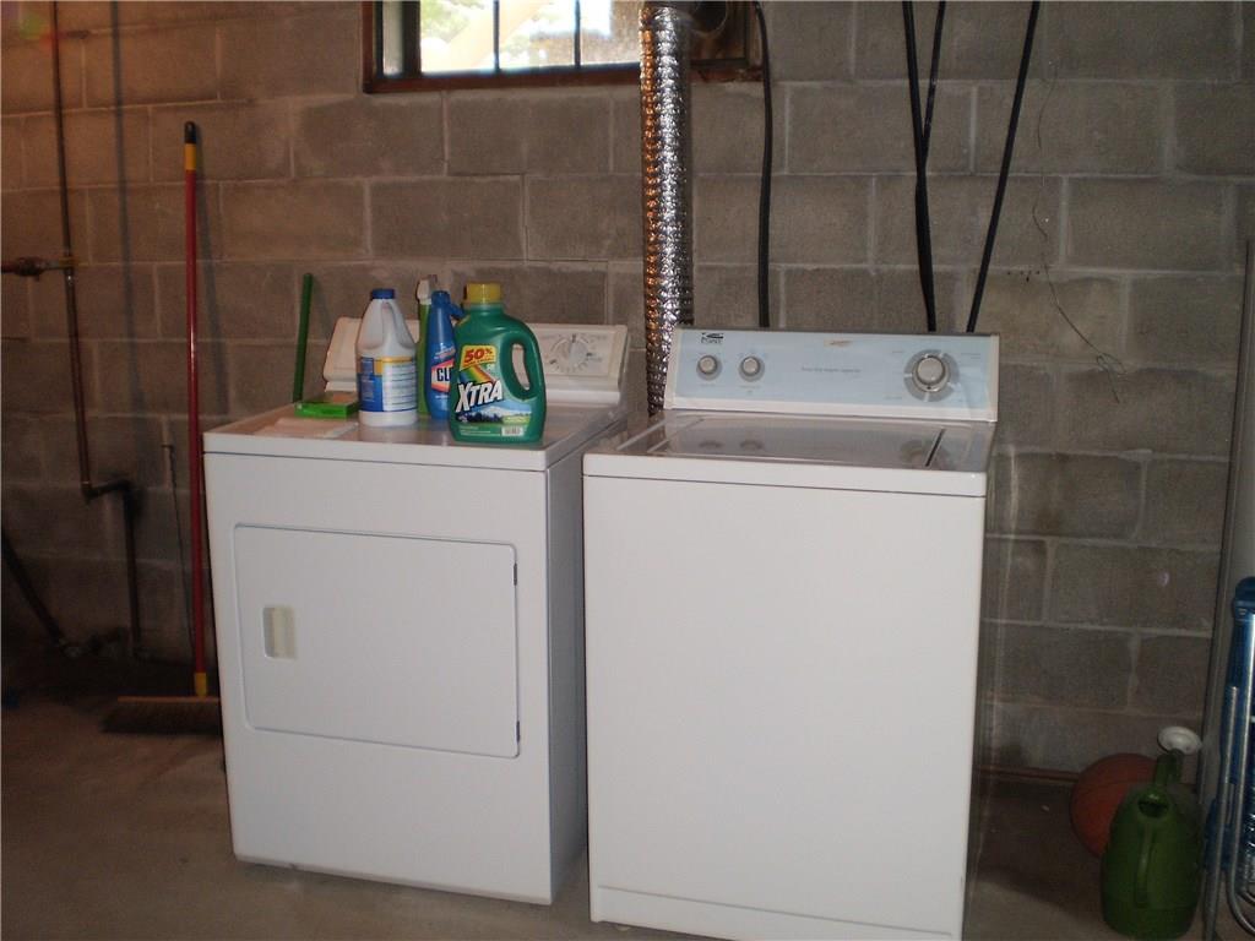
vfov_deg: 39.7
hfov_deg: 51.4
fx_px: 1305
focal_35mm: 36
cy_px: 470
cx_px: 628
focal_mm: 6.3
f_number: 3.1
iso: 125
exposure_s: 1/30
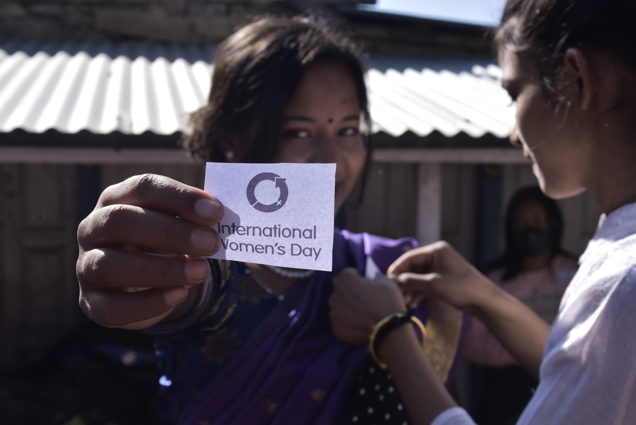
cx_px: 318
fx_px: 884
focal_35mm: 50
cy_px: 212
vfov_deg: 27.0
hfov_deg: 39.6
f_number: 10
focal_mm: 50
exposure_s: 1/400
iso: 400
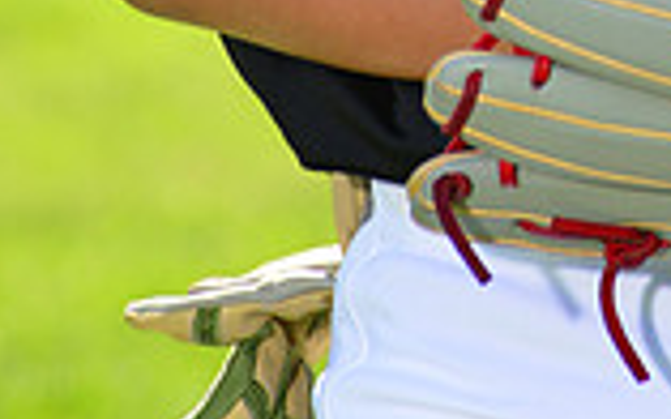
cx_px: 707
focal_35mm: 642
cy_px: -586
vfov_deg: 2.0
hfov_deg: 3.3
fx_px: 11736
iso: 200
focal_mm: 170
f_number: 8
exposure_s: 1/250
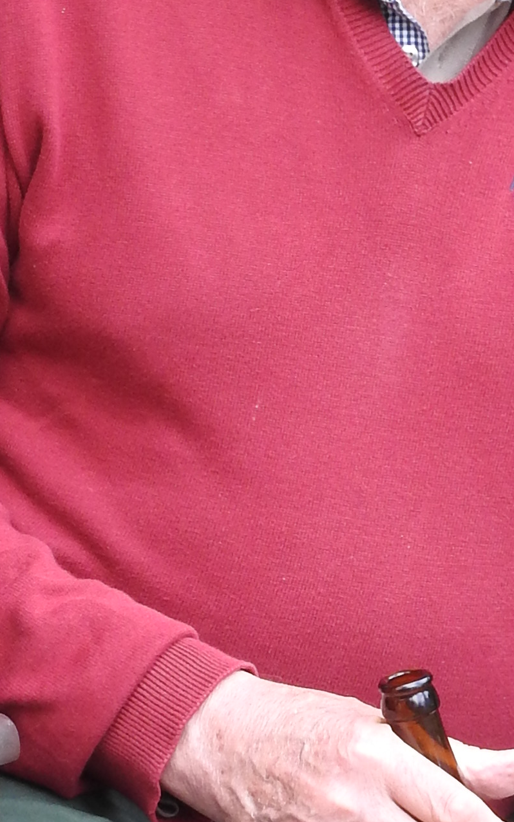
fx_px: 7285
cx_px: 616
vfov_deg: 6.5
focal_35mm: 325
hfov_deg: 4.0
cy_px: 597
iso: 160
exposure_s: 1/60
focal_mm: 15.2
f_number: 4.5
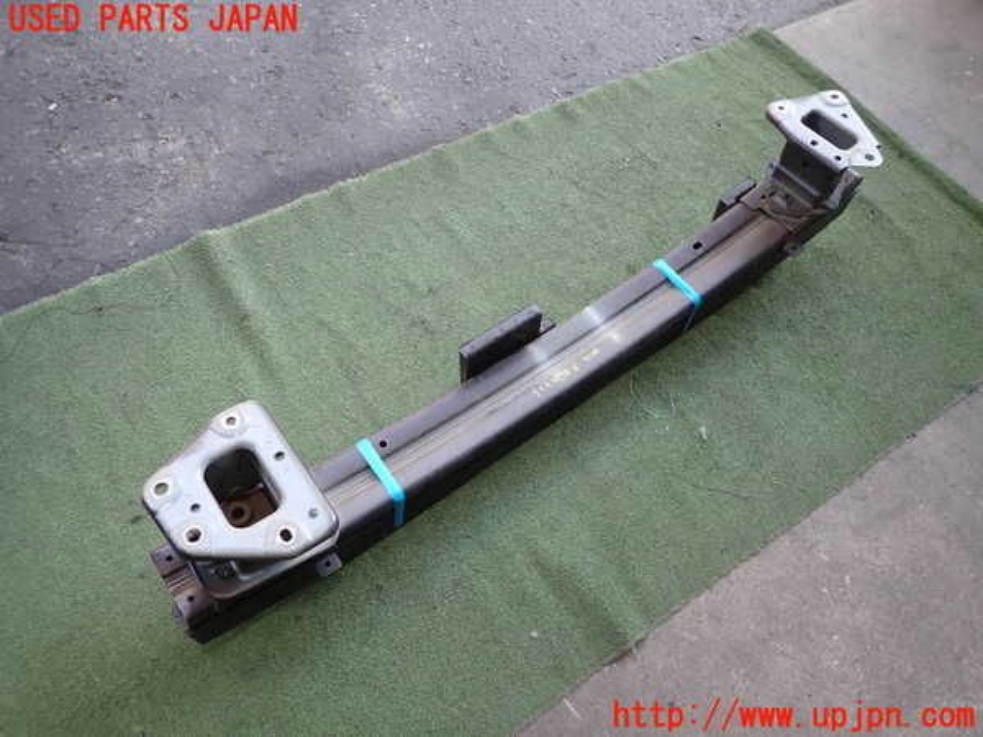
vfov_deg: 54.9
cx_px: 492
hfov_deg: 69.4
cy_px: 368
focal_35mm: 25
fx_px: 710
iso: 200
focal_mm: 4.5
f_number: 2
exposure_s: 1/125
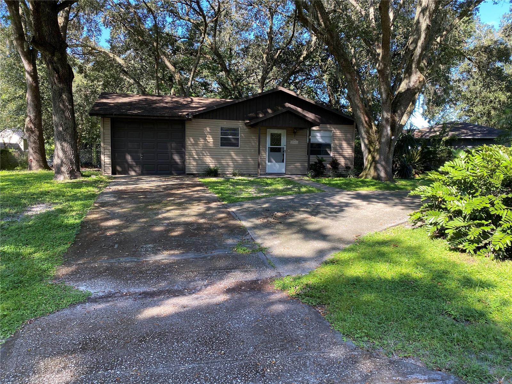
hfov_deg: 67.3
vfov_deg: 53.1
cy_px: 192
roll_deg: -2.8
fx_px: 385
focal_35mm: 26
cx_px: 256
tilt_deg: -4.5
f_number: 1.8
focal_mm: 4.25
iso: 32
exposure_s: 1/193
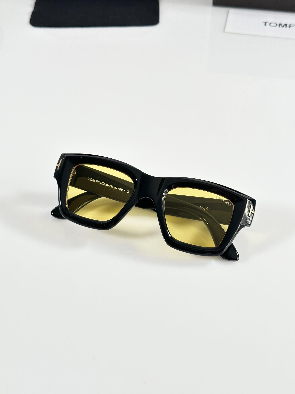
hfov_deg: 30.3
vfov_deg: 39.7
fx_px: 545
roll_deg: +0.7
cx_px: 148
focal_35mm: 48
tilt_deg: -43.9
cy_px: 197
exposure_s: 1/117
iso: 80
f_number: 1.78
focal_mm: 6.86
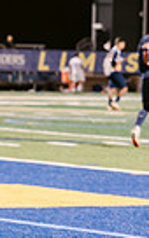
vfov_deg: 6.9
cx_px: 505
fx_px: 1975
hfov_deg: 4.1
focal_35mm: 304
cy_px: 90
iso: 2500
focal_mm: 70
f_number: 3.2
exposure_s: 1/250
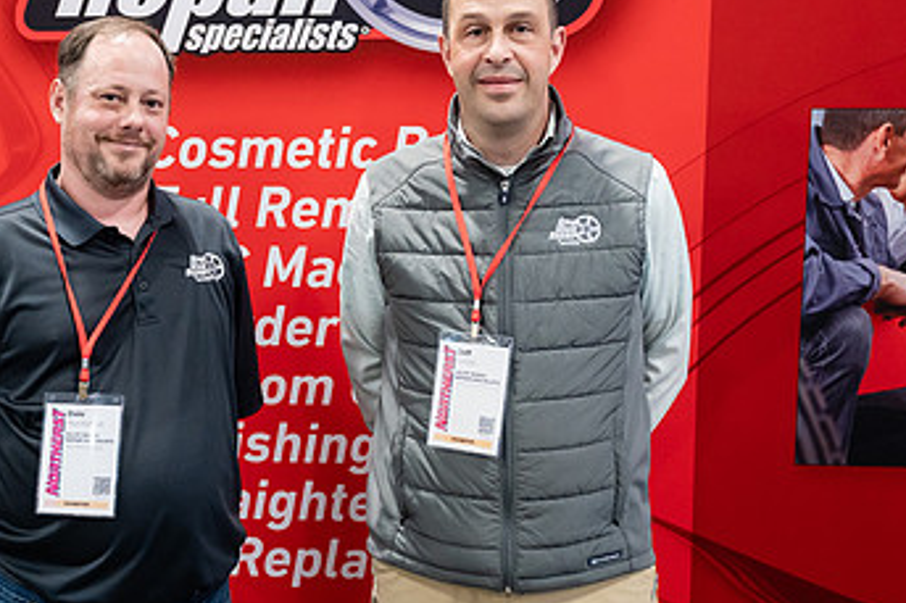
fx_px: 1560
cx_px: 278
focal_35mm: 62
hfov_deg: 32.0
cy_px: 271
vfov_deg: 21.9
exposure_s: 1/200
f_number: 3.2
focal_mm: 34.5
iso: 3200
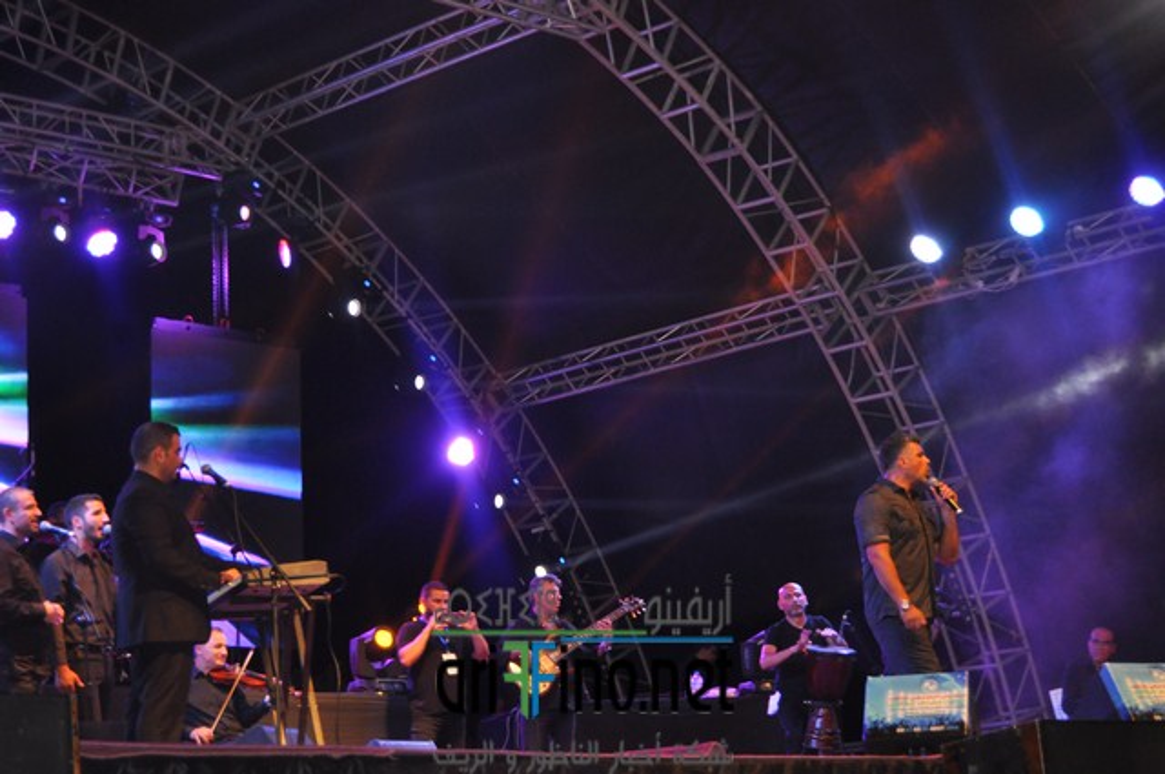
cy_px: 387
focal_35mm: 82
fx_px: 2666
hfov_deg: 24.6
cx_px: 582
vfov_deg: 16.5
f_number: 5.6
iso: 800
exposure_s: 1/60
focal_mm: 55
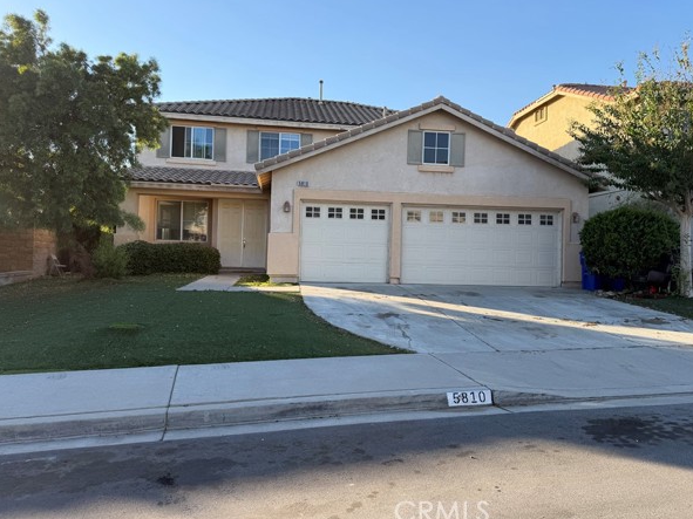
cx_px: 352
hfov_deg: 67.3
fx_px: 520
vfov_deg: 53.0
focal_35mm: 26
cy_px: 247
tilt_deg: +0.4
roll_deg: -0.8
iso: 80
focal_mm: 6.76
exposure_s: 1/1553
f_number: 1.78
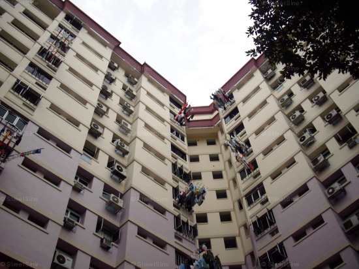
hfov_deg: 50.2
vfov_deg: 38.6
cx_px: 180
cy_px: 134
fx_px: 384
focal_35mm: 37
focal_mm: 6.2
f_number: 5.6
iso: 80
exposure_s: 1/800
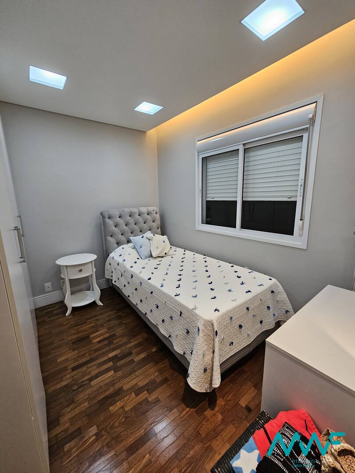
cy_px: 236
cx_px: 178
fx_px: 178
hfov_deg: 89.9
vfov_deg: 106.2
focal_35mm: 13
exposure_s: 1/60
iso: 200
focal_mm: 2.2
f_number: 2.2
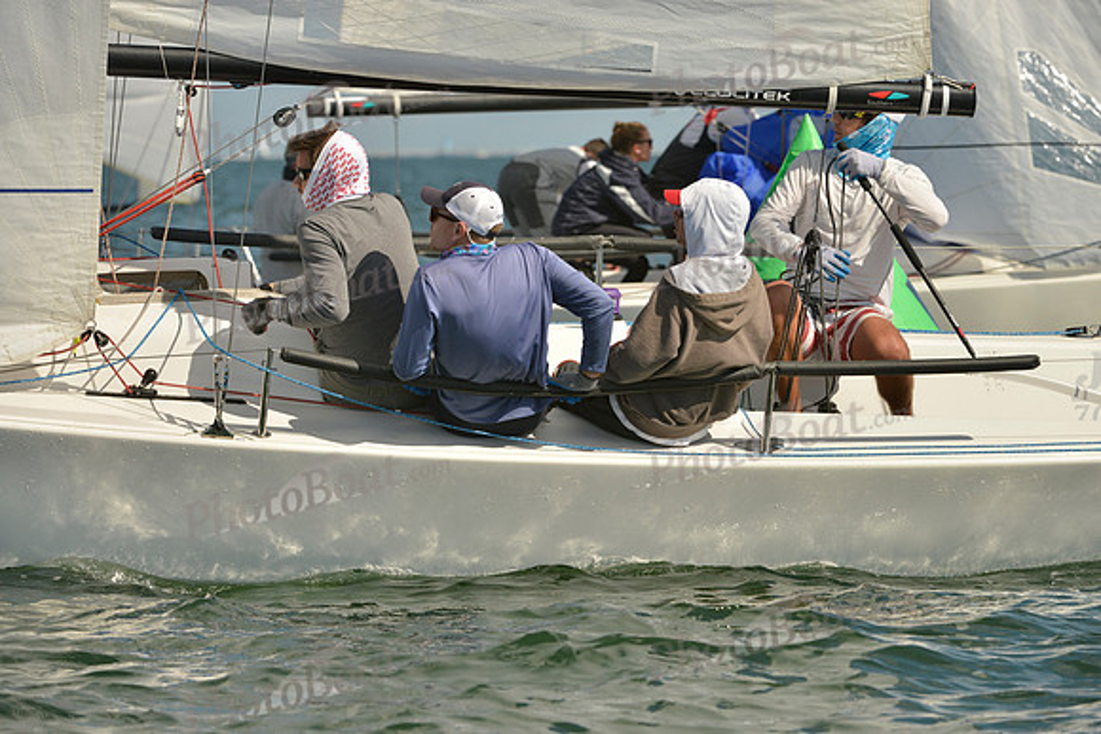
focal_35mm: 280
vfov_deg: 4.9
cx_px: 550
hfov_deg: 7.4
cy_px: 367
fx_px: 8565
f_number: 10
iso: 280
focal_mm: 280
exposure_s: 1/1000
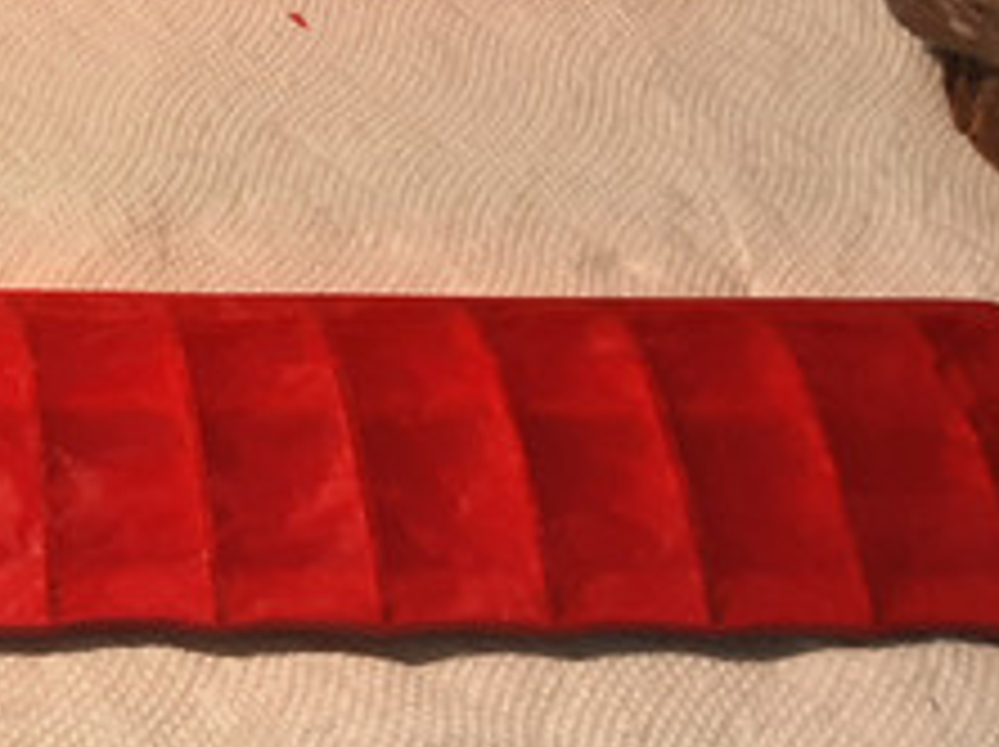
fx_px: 2249
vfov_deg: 18.7
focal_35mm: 78
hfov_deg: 23.1
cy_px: 585
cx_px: -176
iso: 100
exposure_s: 1/40
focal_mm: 2.91
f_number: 1.9
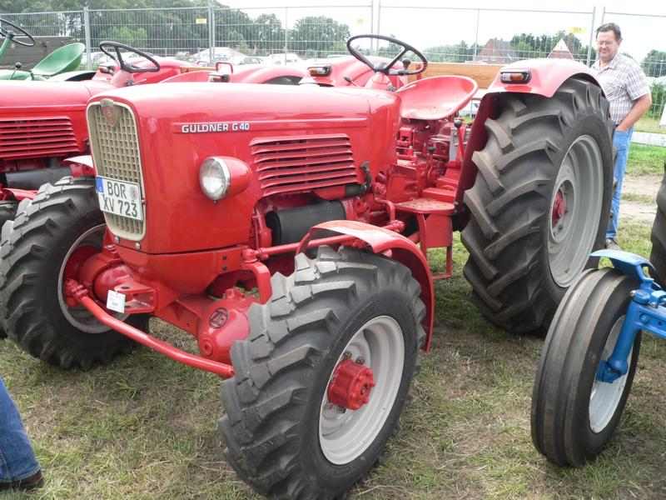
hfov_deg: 51.4
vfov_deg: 39.7
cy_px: 250
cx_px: 333
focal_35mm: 36
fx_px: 693
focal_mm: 6
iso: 80
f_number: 4
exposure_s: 1/160
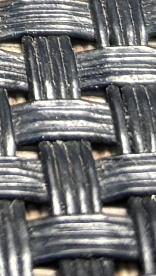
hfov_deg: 5.4
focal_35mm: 218
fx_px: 1602
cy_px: -481
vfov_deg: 8.6
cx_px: -237
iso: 160
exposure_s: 1/50
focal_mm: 5.96
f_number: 1.6
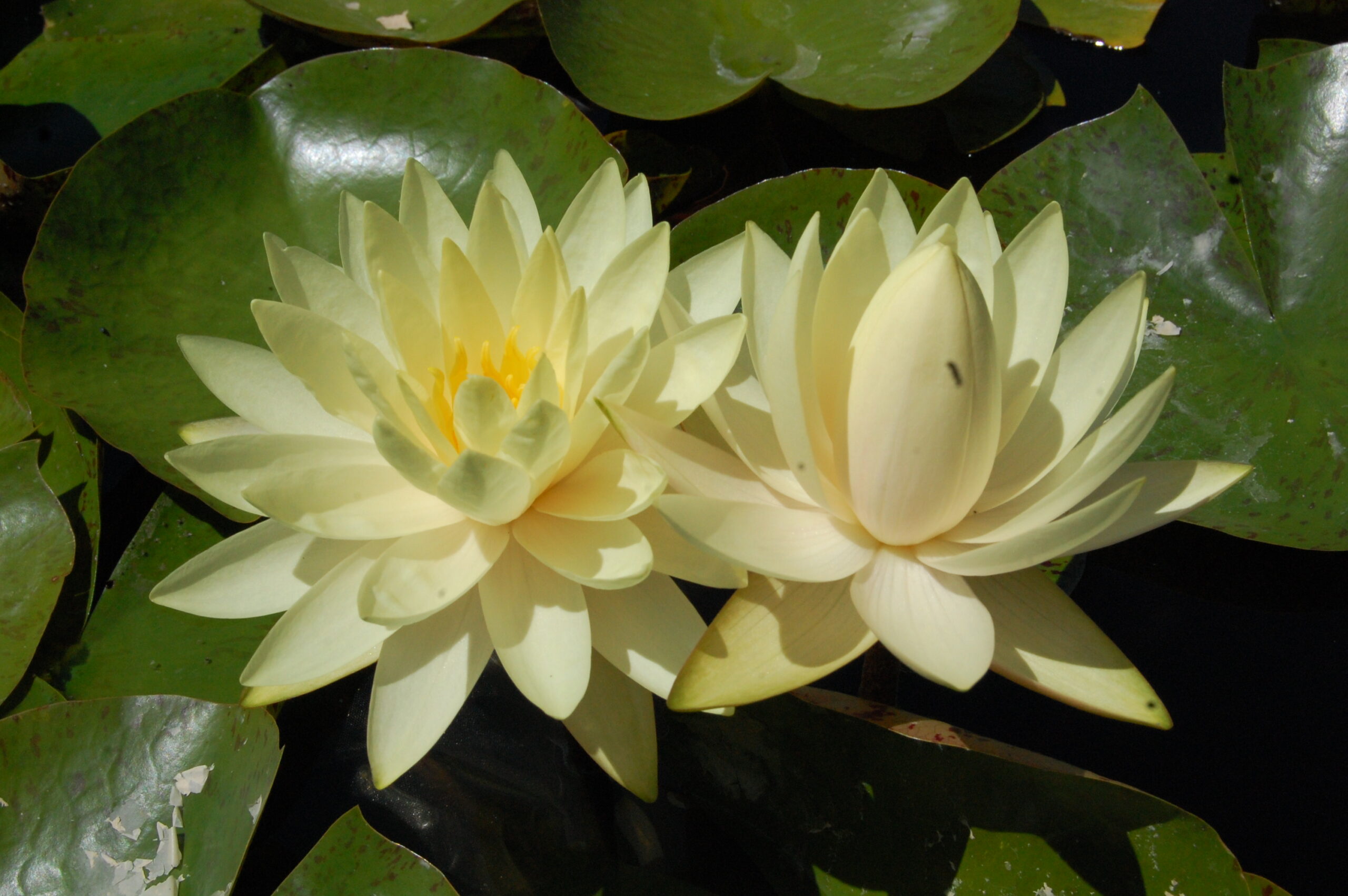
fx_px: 2245
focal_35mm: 60
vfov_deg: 22.6
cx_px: 674
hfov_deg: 33.4
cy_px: 448
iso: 800
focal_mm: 40
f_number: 18
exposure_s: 1/1250
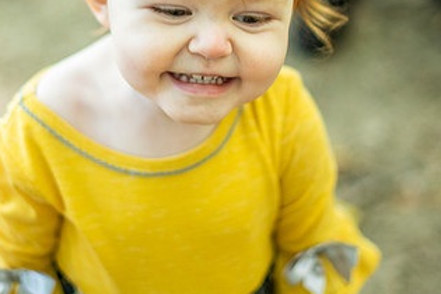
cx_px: 178
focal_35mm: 106
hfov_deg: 19.3
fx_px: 1298
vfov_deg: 12.9
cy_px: 52
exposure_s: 1/320
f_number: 1.6
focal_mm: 50
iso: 800
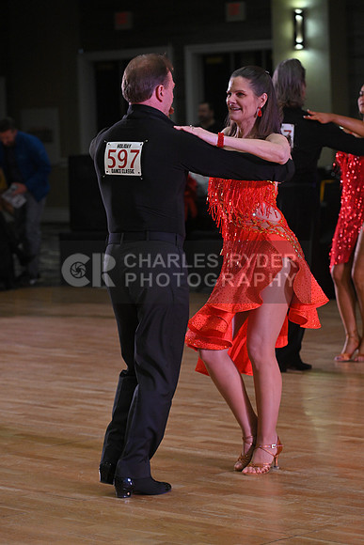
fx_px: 1970
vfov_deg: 15.8
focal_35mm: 130
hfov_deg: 10.6
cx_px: 182
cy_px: 272
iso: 2000
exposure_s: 1/320
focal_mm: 130
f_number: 5
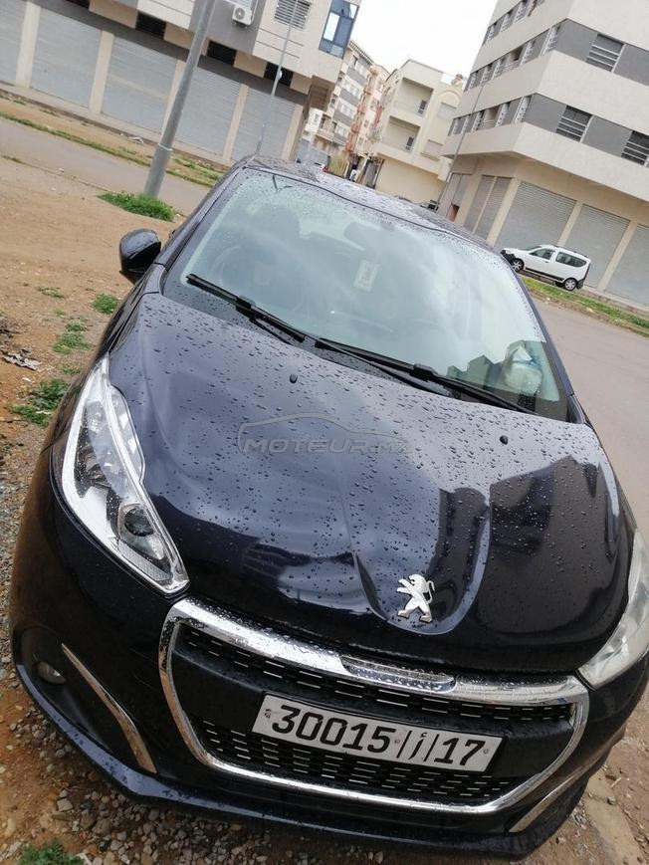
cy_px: 432
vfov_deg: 67.3
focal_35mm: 26
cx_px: 324
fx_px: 650
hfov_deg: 53.1
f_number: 1.8
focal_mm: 3.95
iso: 125
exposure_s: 1/900
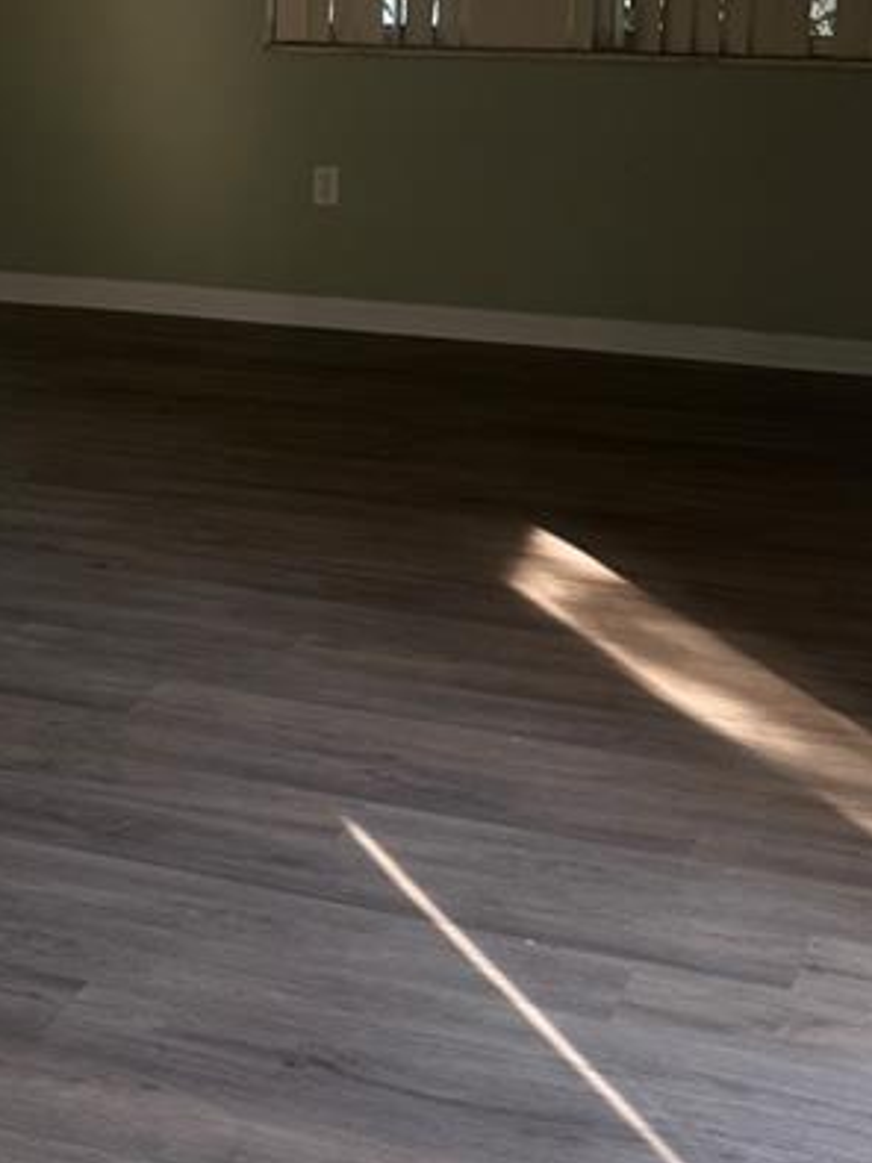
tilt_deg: -9.3
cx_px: -53
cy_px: 250
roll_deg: +0.4
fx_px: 2453
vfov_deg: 26.2
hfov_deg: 19.4
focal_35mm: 73
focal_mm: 6.76
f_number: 1.78
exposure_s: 1/121
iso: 80
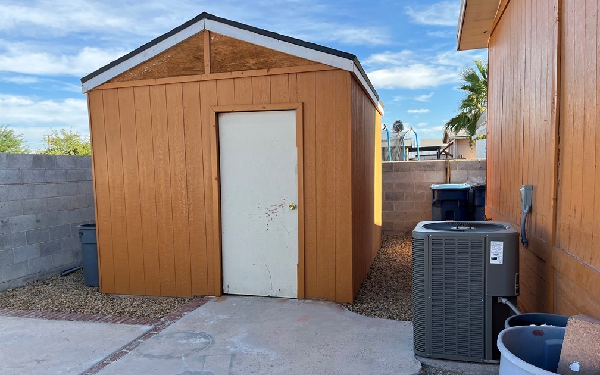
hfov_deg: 66.5
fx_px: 458
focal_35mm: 28
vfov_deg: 44.4
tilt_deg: -4.2
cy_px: 220
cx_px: 303
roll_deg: +0.5
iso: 50
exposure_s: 1/777
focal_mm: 5.1
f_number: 1.6
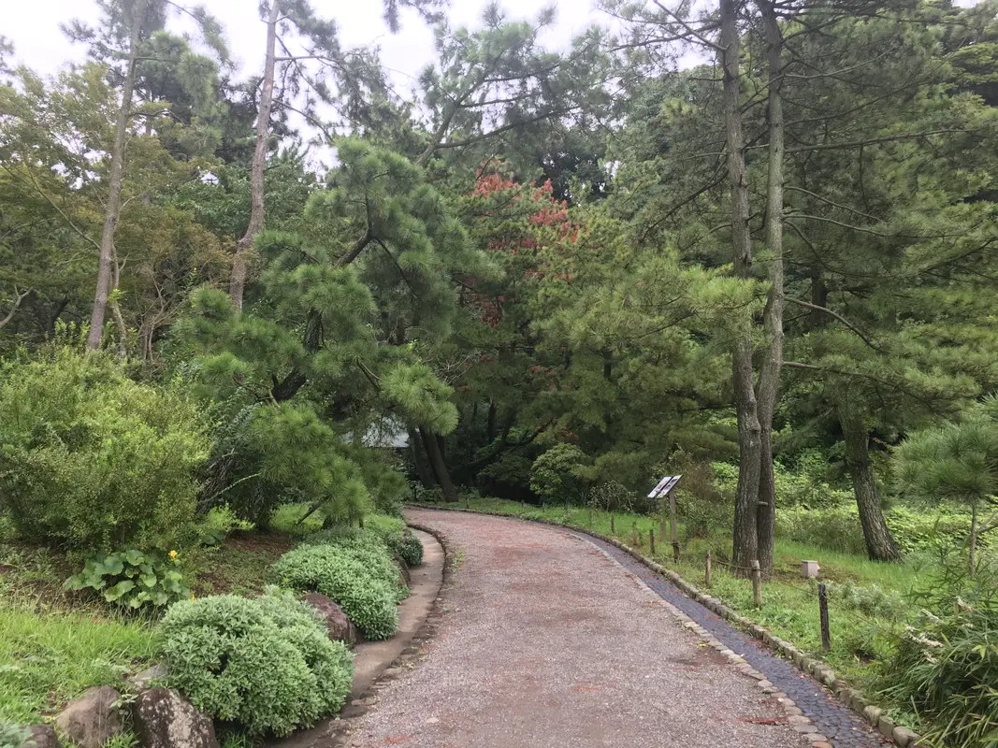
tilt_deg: +9.0
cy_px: 374
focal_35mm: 29
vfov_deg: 48.2
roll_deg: -0.6
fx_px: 836
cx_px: 499
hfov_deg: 61.7
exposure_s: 1/120
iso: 32
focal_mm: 4.15
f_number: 2.2
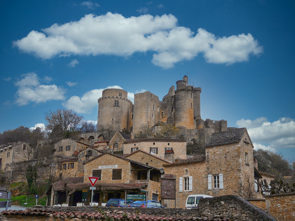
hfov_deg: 42.1
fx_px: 383
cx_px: 148
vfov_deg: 32.2
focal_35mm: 45
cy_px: 110
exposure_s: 1/320
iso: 100
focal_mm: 4.6
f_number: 5.6
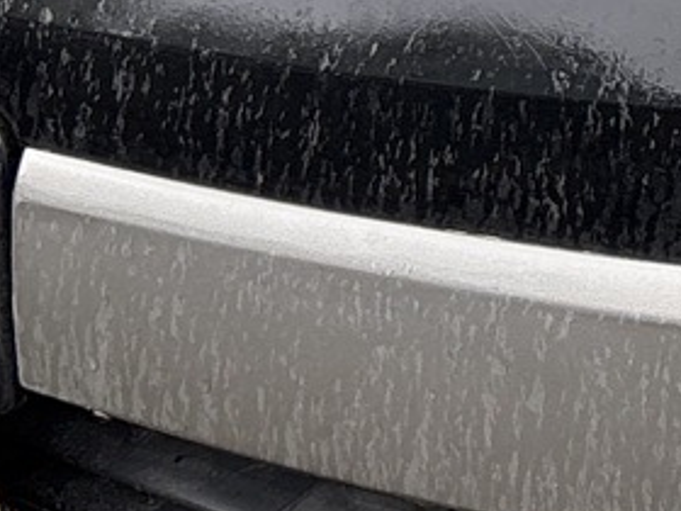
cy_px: -552
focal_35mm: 178
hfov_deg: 10.5
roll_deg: -2.4
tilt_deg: -18.0
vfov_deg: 7.9
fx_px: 3502
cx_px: 1163
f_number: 1.6
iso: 50
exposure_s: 1/385
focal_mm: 5.96
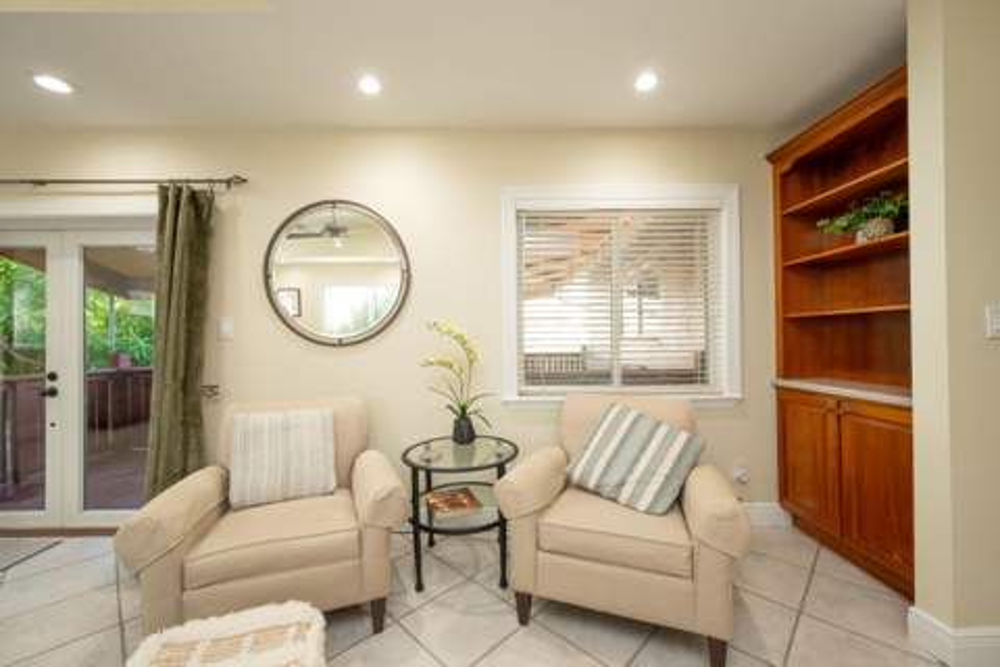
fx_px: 393
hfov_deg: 103.7
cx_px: 500
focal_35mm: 14
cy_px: 334
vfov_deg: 80.7
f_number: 8
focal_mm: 14
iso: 1250
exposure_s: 1/60
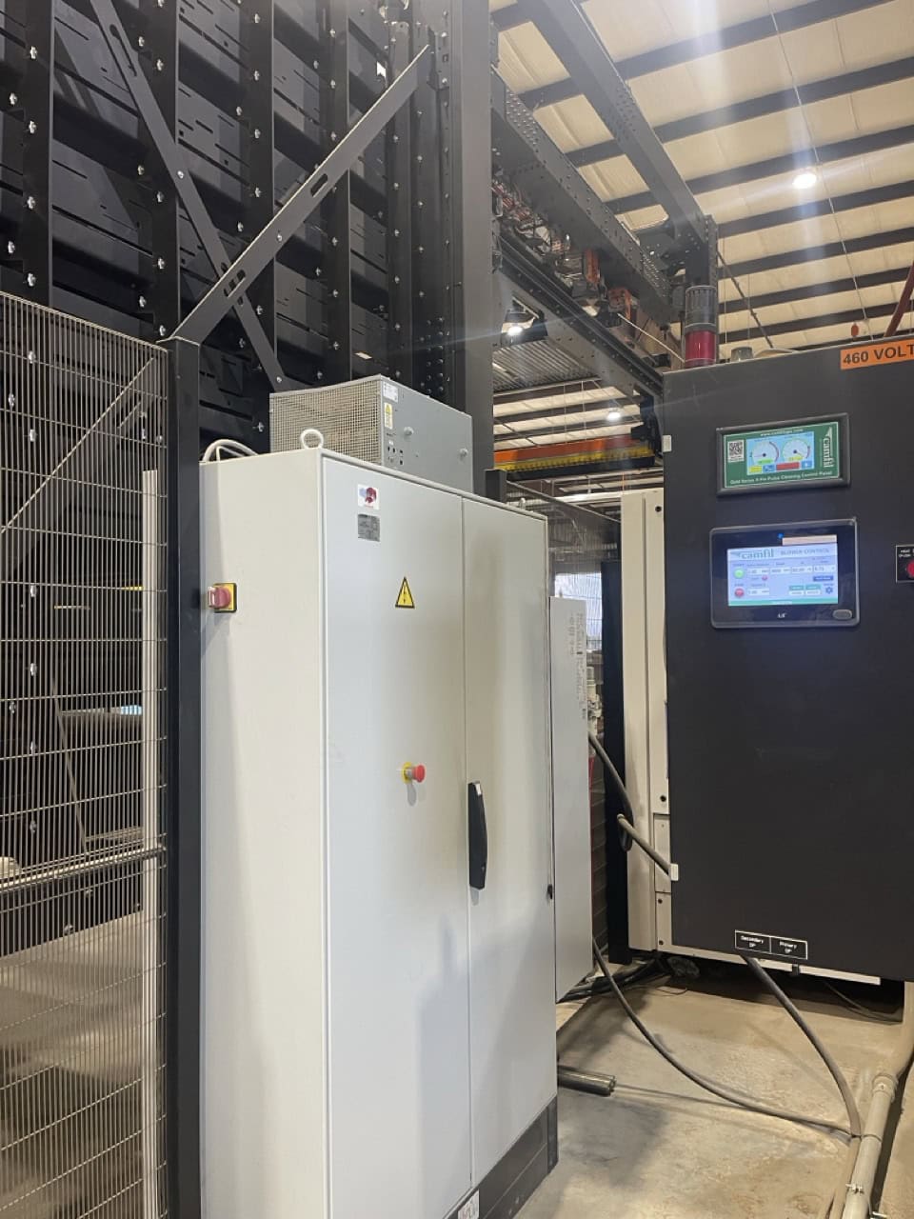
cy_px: 610
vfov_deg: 69.4
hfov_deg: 54.9
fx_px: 880
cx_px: 457
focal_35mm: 25
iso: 125
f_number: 1.6
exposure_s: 1/78
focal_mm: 5.1
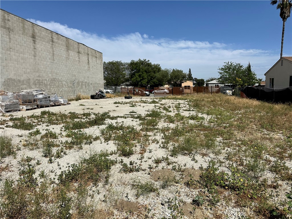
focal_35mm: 24
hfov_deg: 71.6
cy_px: 110
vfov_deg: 56.8
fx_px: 202
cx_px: 146
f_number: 1.78
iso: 80
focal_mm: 6.86
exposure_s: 1/8929
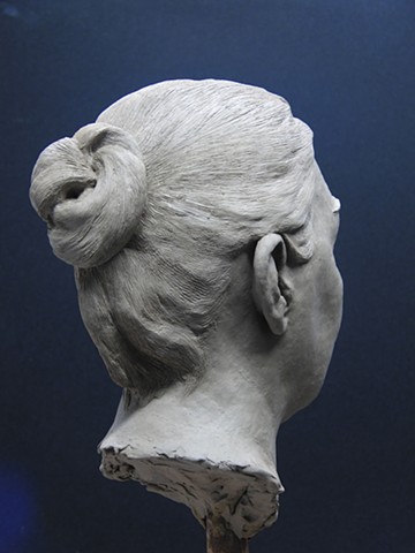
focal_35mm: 100
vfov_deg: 19.6
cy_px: 276
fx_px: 1598
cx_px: 208
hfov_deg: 14.8
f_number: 3
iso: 100
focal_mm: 20.2
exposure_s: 1/13
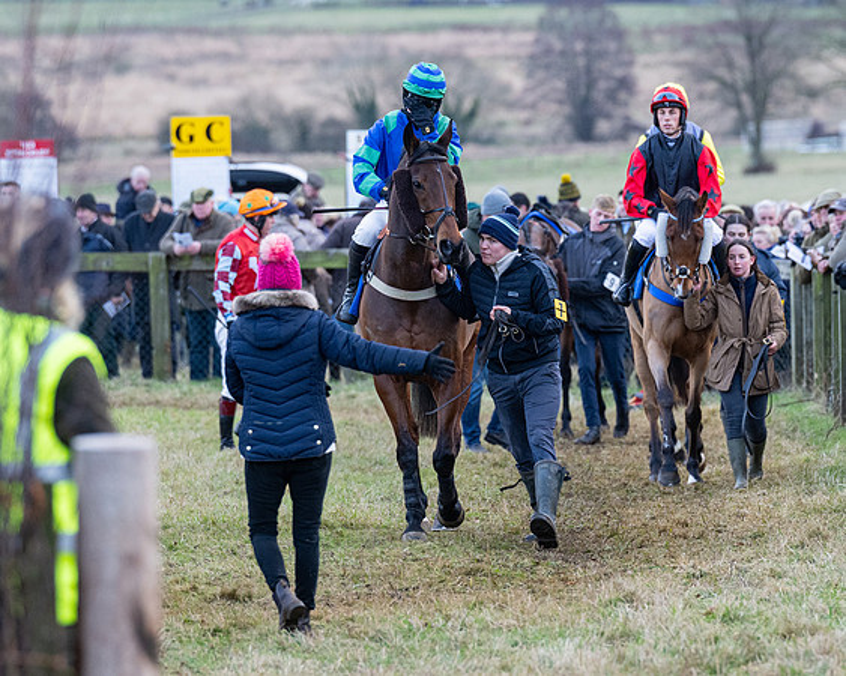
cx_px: 485
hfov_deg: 5.4
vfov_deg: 4.3
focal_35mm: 361
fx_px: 9034
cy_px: 315
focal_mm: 200
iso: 800
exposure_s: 1/400
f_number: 4
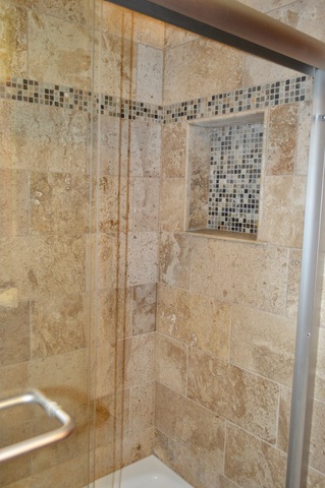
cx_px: 162
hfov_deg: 43.5
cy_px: 244
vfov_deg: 62.0
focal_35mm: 30
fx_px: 407
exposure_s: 1/60
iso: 1100
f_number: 3.8
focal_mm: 20
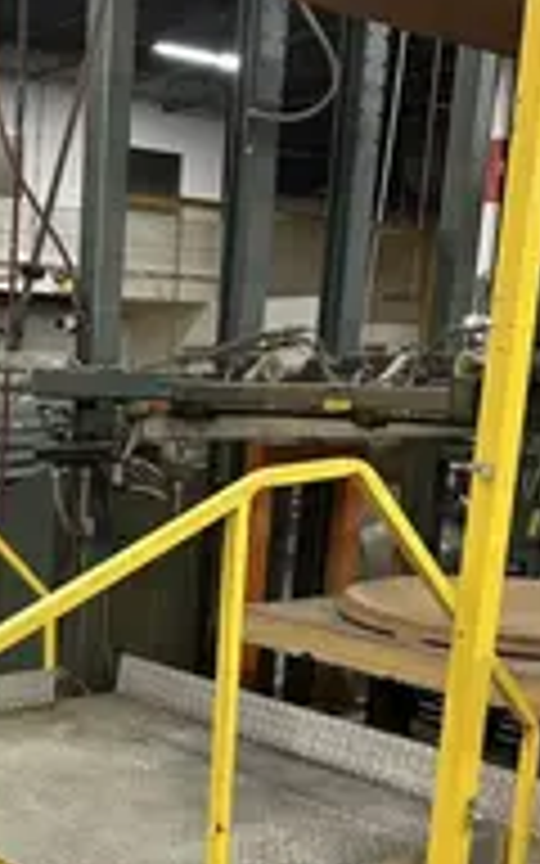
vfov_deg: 36.8
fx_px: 1248
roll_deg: -1.8
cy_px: 698
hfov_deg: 23.5
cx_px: 14
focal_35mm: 53
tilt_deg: -15.0
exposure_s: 1/60
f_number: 1.78
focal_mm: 6.86
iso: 400
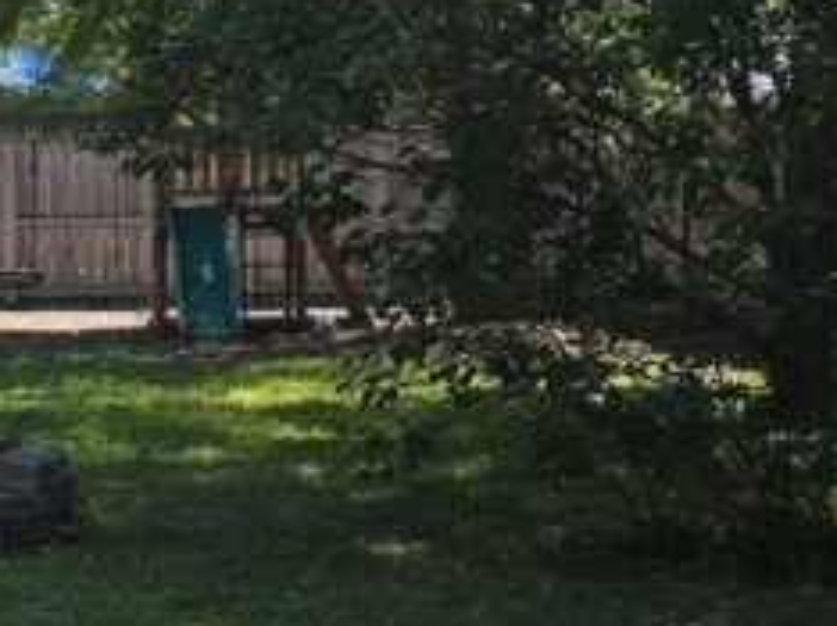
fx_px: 2536
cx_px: -302
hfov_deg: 17.4
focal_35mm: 105
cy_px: 240
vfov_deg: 14.1
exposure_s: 1/273
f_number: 1.7
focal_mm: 6.3
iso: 12
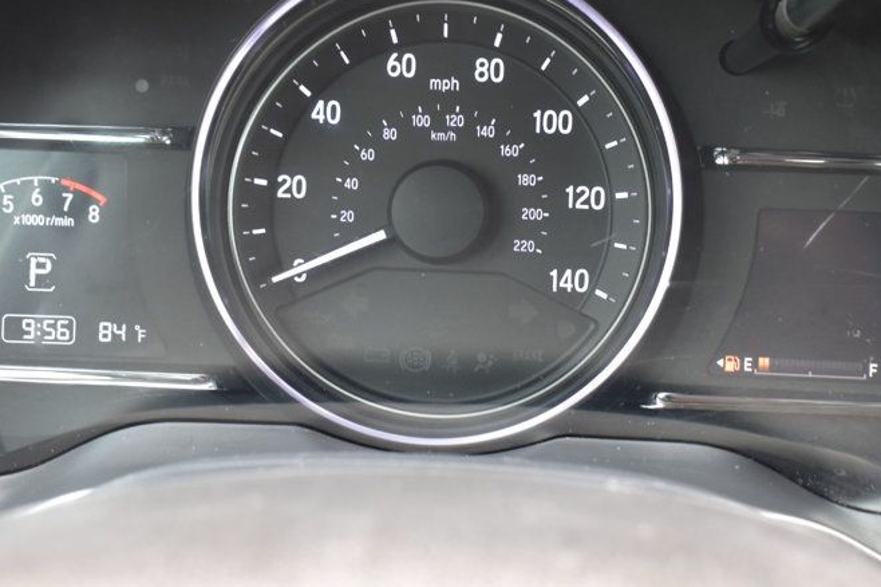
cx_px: 470
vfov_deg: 24.1
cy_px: 224
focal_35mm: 56
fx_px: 1370
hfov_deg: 35.6
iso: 560
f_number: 6.3
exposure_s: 1/15
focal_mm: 24
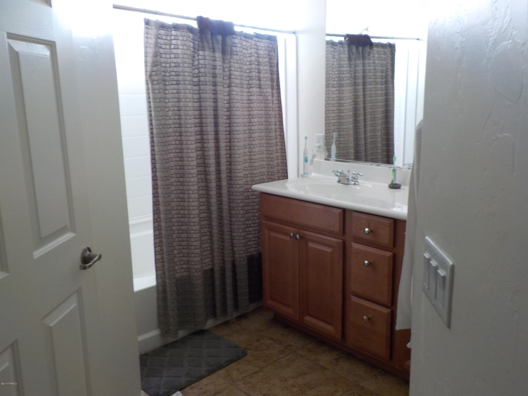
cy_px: 198
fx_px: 458
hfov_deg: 60.0
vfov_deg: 46.8
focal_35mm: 30
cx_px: 264
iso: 140
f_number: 3.3
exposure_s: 1/30
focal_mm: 4.1
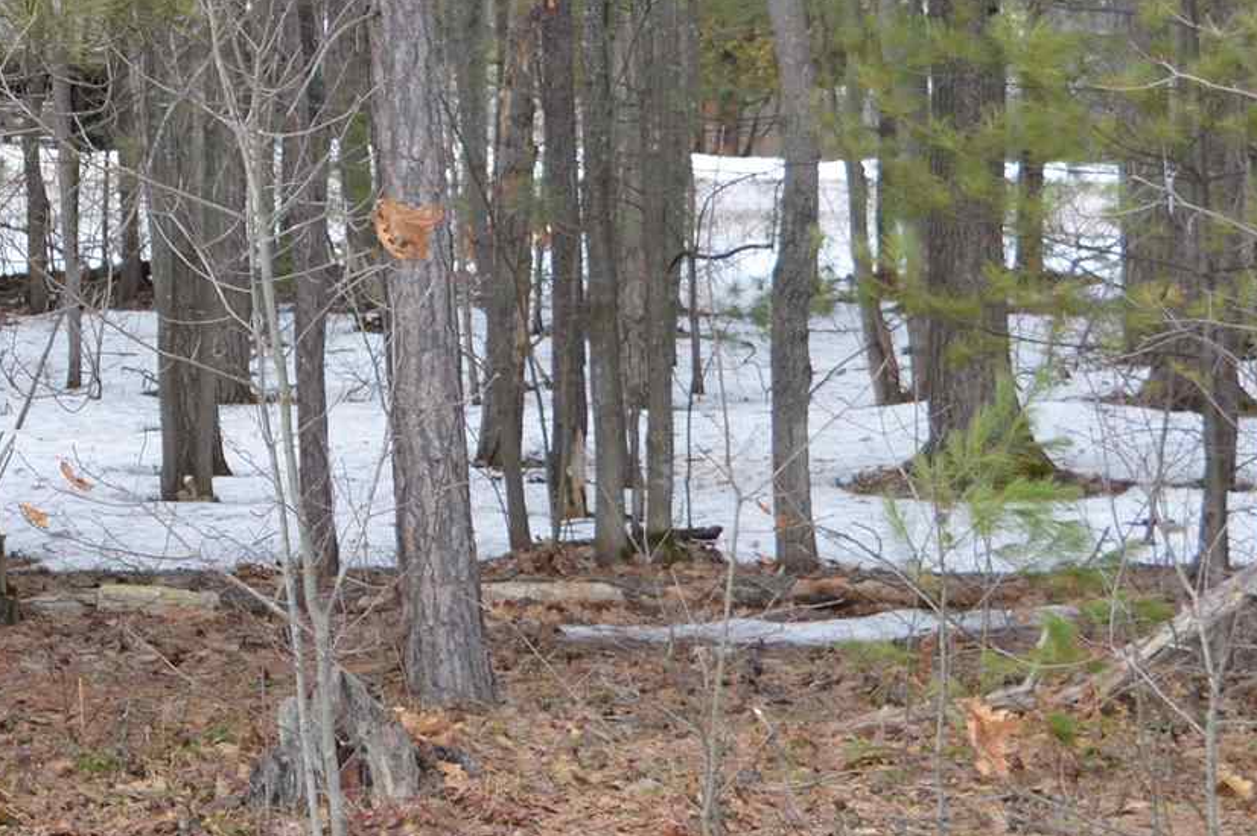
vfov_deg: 9.2
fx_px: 5058
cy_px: -355
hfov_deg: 13.8
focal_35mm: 145
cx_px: -189
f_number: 5.6
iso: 100
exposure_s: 1/125
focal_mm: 26
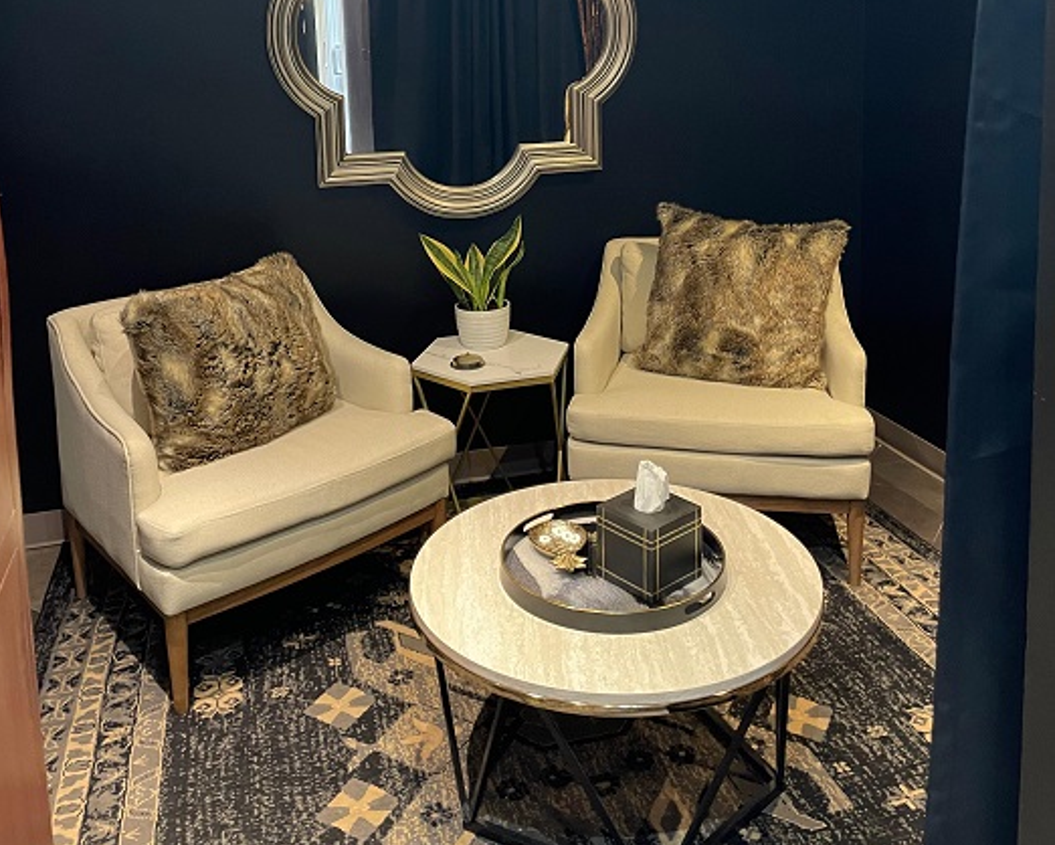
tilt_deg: -6.5
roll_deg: +1.9
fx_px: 1062
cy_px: 172
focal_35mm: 34
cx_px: 526
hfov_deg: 52.8
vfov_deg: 41.6
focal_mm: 4.2
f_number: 1.6
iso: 500
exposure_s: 1/30
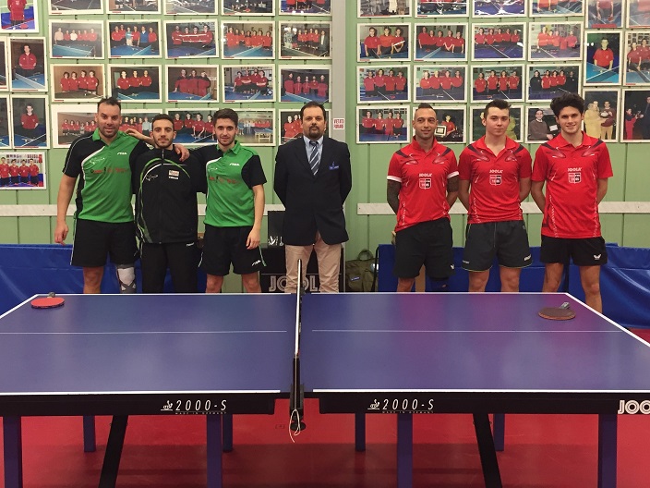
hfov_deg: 61.7
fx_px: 545
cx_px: 325
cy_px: 244
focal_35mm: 29
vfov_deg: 48.2
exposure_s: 1/33
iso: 125
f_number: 2.2
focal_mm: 4.15
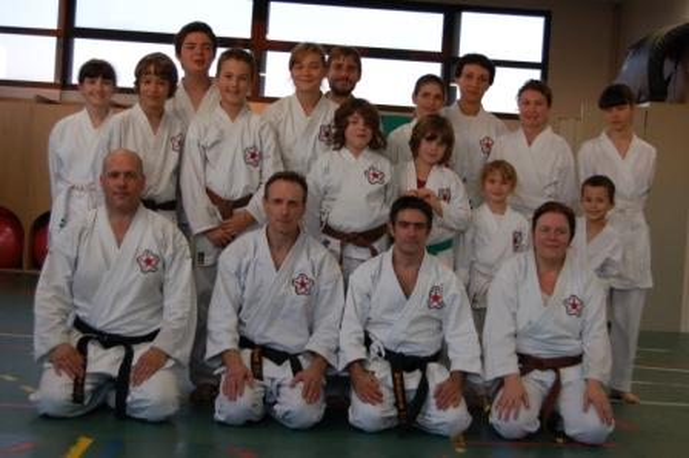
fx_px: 1090
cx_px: 344
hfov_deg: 35.1
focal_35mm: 57
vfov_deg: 23.7
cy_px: 229
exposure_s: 1/60
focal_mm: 38
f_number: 5
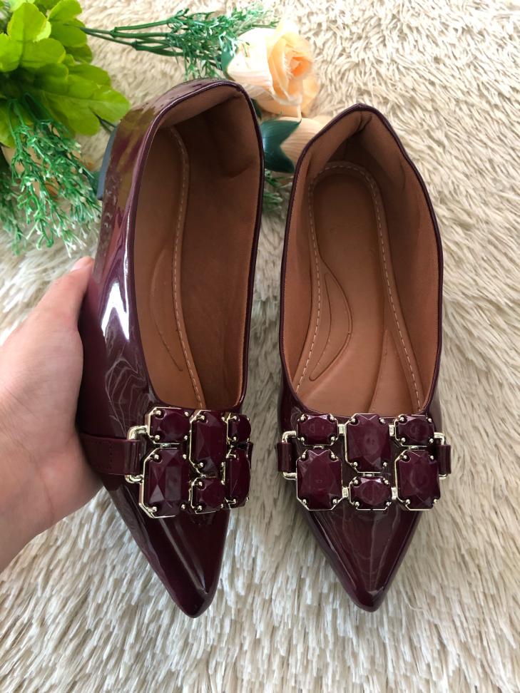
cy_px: 346
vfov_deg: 63.4
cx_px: 260
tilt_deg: -67.0
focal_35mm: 28
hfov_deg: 49.7
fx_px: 561
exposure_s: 1/15
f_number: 1.8
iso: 100
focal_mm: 3.99
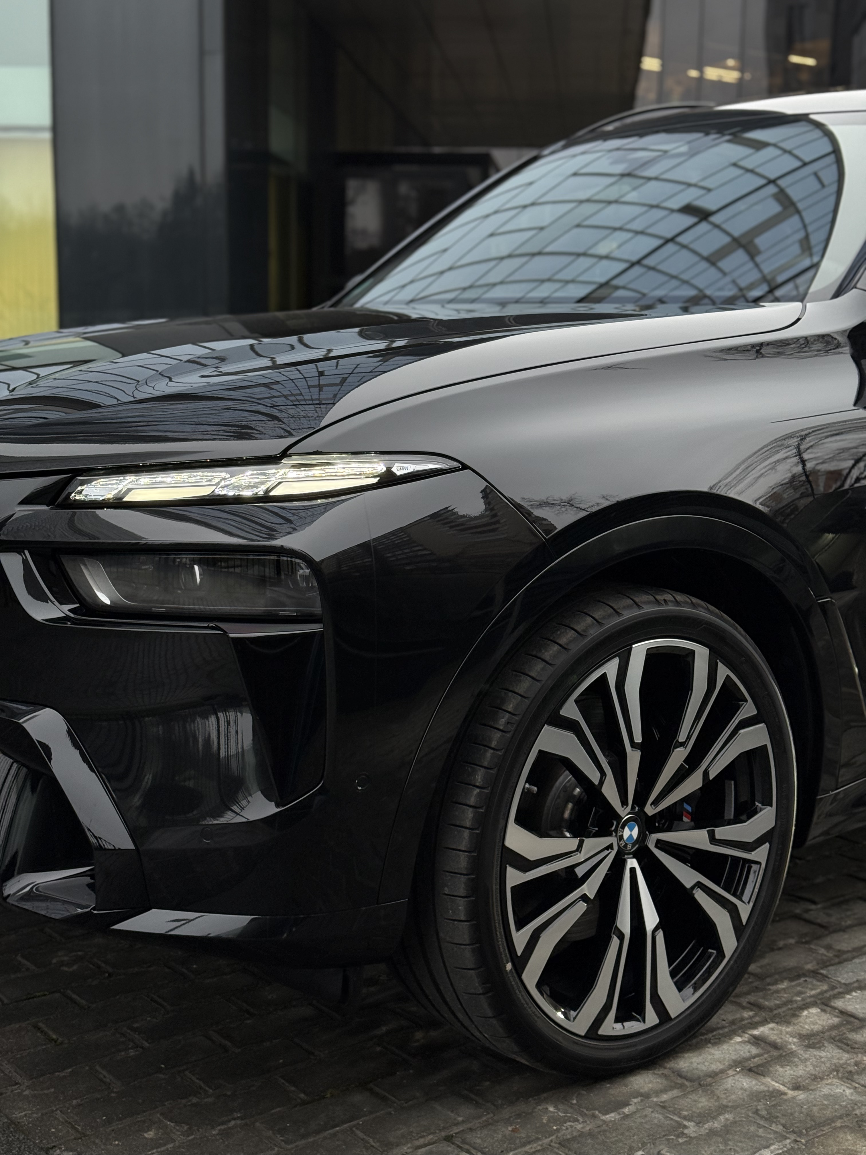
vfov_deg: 39.7
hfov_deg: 30.3
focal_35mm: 48
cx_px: 433
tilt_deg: -9.1
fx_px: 1601
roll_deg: -1.2
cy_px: 578
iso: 200
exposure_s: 1/98
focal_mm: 6.76
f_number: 1.78
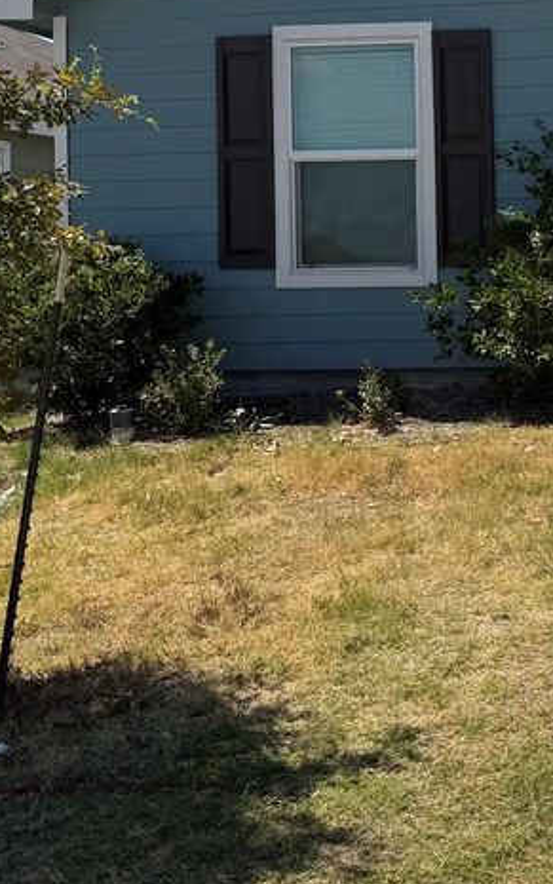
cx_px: 753
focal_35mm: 56
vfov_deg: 35.9
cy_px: 291
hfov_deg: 20.7
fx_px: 1349
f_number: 1.78
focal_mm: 6.76
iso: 80
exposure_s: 1/6173
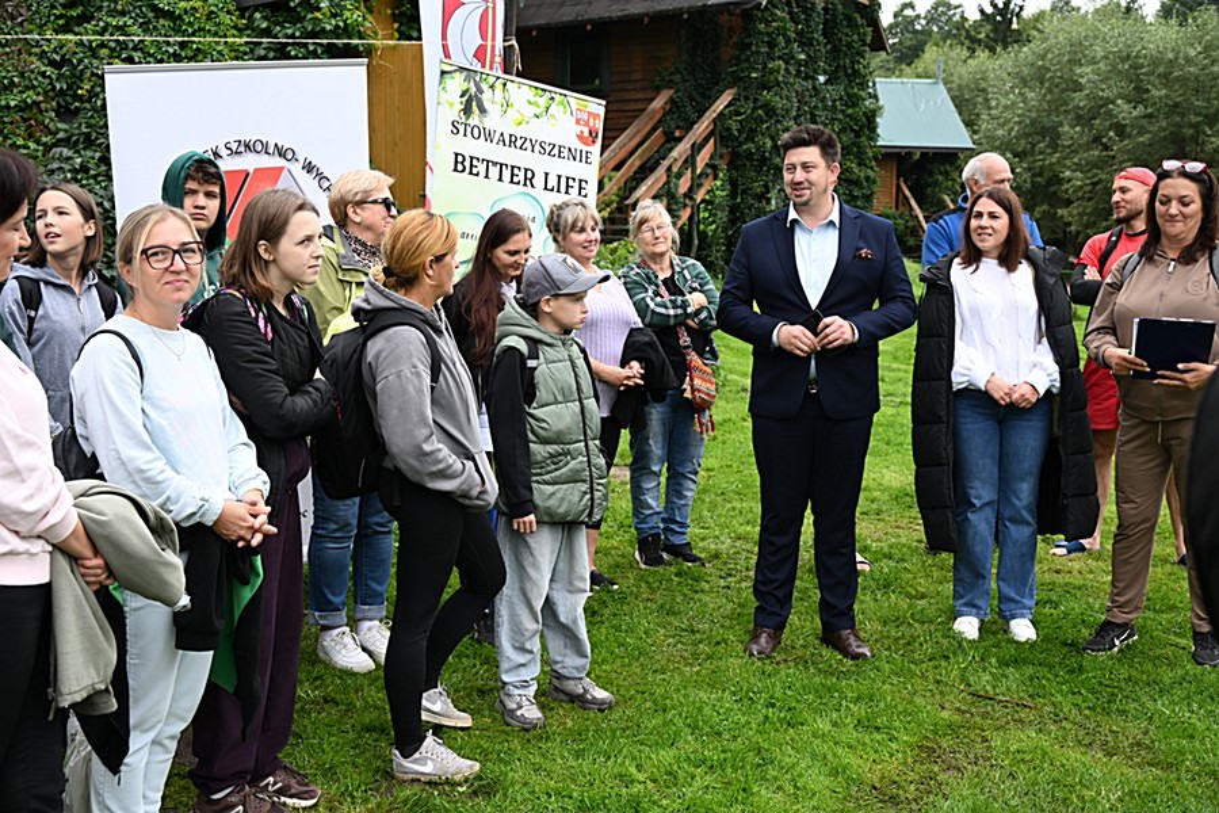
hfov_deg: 45.4
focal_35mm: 43
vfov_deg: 31.2
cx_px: 610
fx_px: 1456
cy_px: 406
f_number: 7.1
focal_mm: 43
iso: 400
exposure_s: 1/200
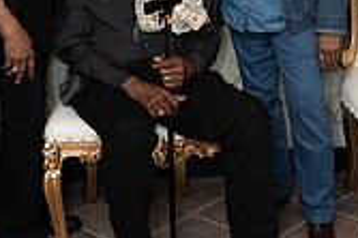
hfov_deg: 20.4
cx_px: 144
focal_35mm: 100
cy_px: -17
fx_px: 993
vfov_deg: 13.4
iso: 200
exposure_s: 1/125
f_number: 4
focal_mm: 37
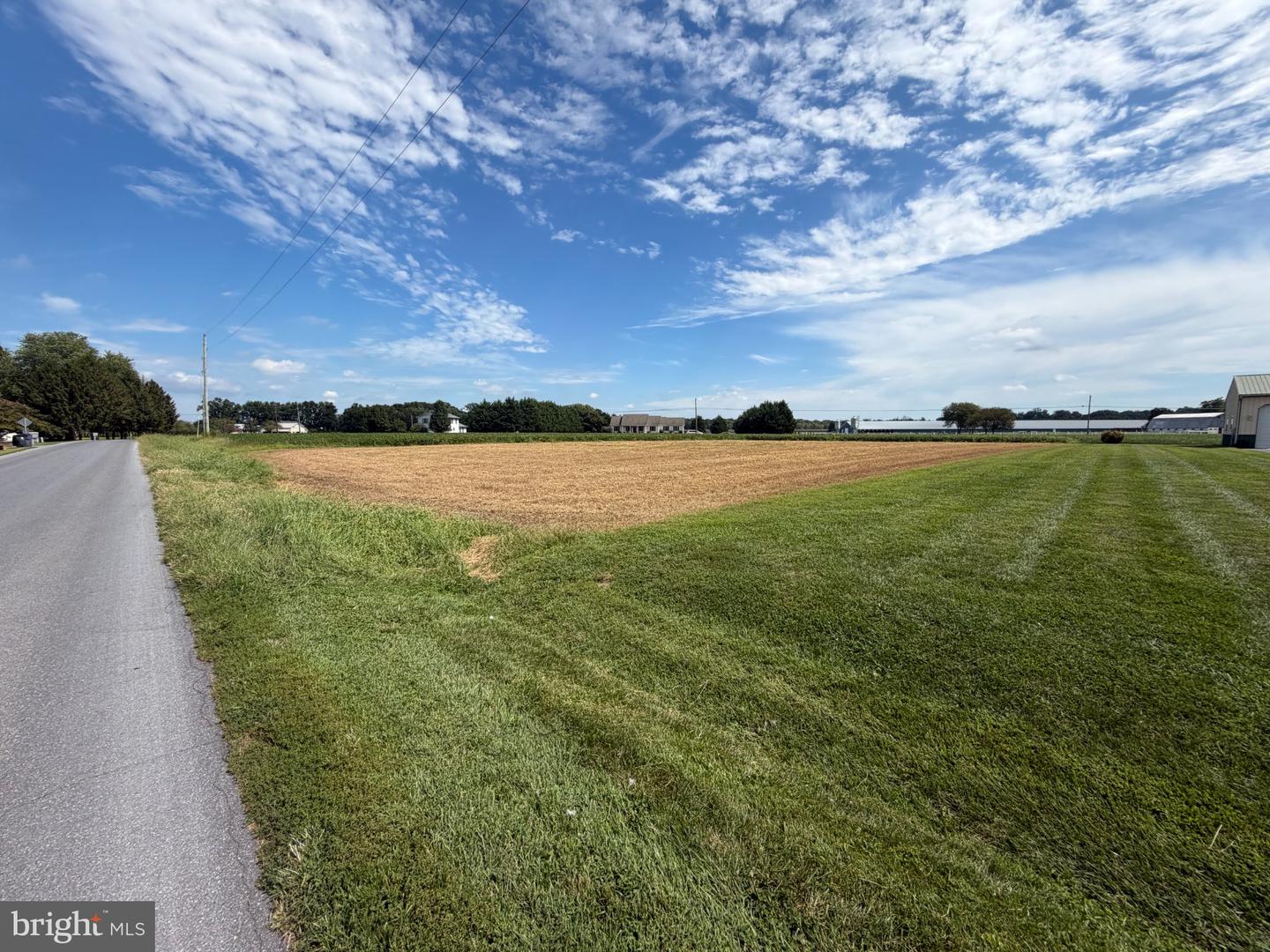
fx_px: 514
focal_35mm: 14
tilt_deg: -3.5
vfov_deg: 85.7
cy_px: 476
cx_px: 635
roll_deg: +0.4
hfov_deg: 102.1
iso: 20
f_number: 2.2
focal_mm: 2.22
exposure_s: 1/1145
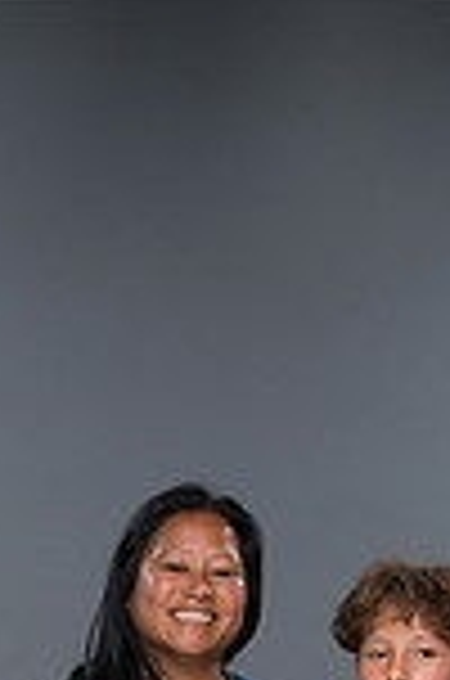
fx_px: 4502
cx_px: 207
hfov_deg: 5.7
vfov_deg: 8.5
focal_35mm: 239
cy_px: 901
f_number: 6.3
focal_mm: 80
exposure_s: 1/250
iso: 320
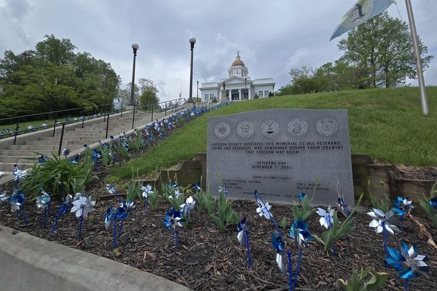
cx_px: 215
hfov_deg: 104.3
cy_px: 137
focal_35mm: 14
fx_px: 170
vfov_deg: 81.1
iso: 50
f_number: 2.2
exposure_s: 1/3117
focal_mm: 2.2
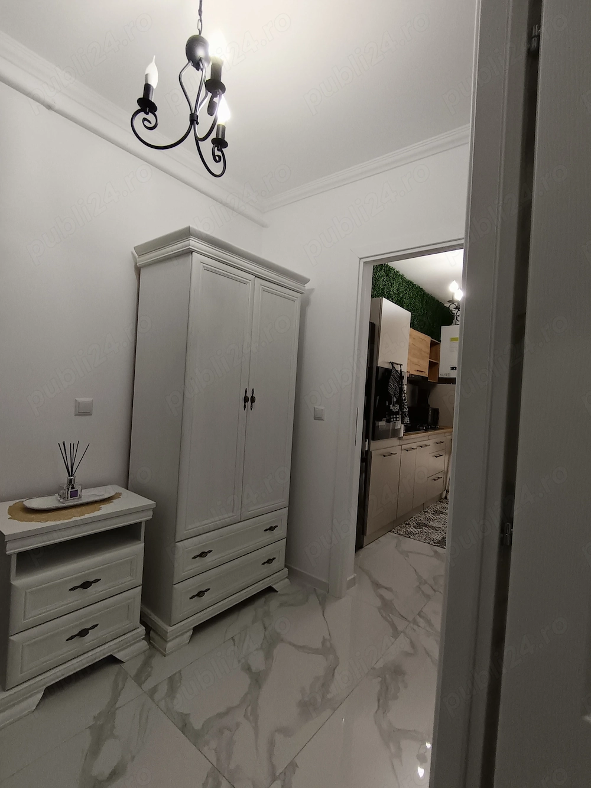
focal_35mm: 17
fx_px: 387
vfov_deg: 91.0
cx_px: 296
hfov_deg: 74.7
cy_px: 394
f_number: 2.2
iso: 368
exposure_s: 1/50
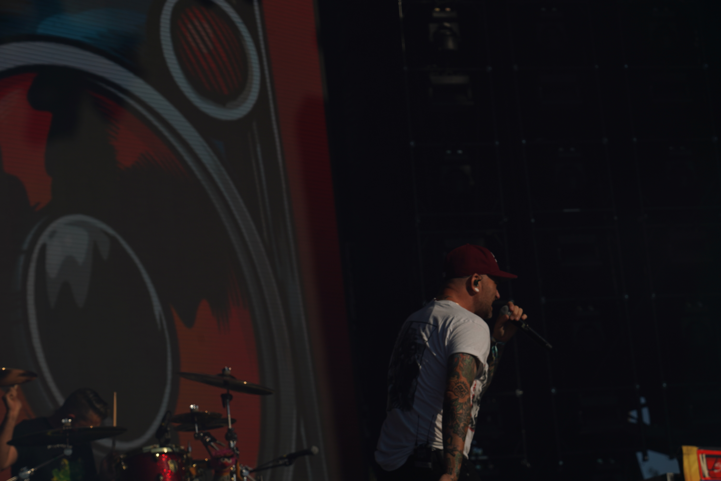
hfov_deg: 19.5
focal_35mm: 105
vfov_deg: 13.0
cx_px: 360
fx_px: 2103
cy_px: 240
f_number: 8
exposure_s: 1/1250
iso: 100
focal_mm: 105
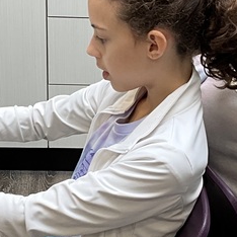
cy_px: 104
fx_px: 868
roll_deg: -1.9
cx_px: 190
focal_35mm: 112
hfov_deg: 15.5
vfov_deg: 15.6
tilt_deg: -20.7
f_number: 1.8
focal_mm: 3
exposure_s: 1/90
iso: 25
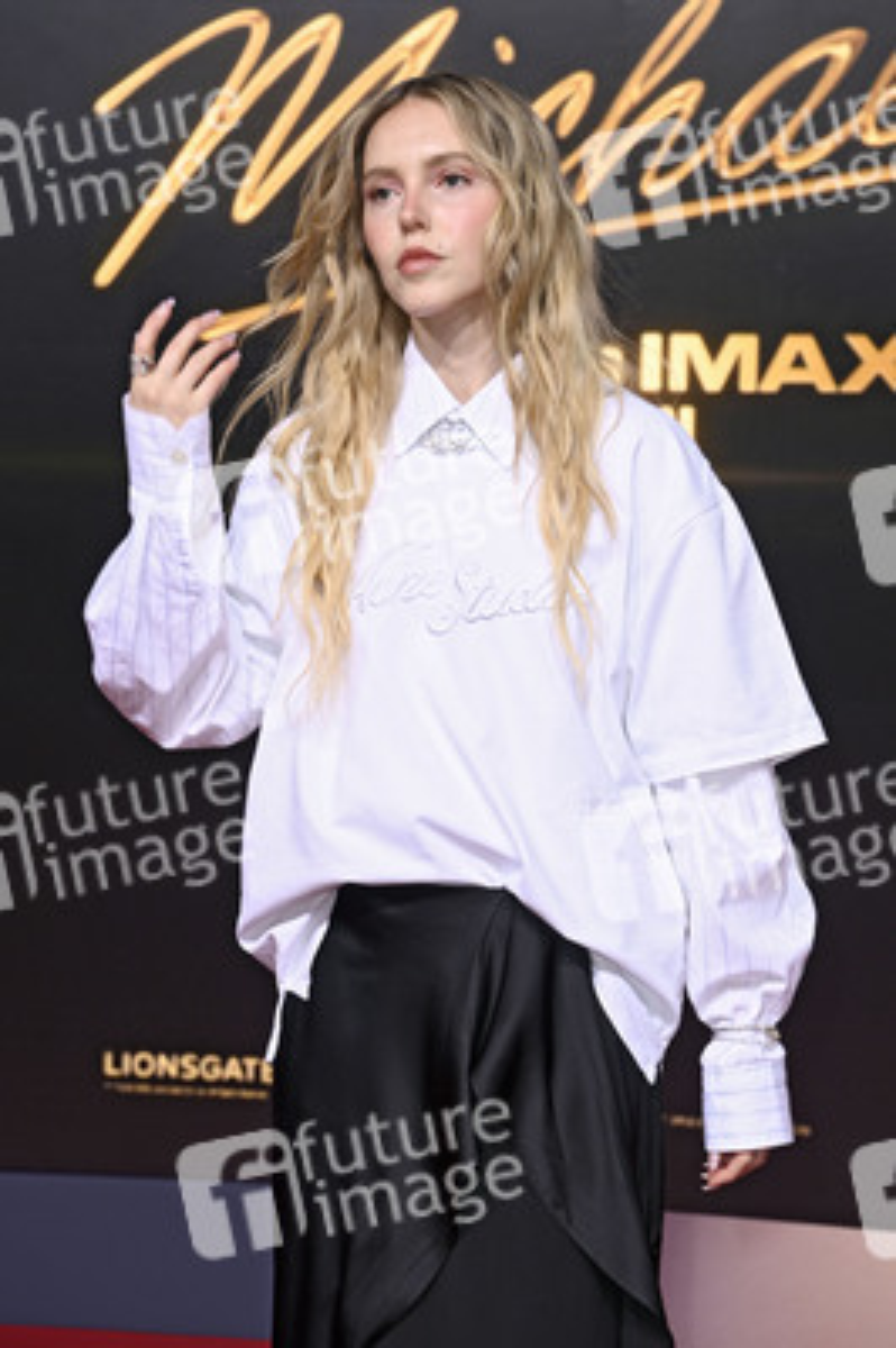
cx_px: 448
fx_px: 4674
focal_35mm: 125
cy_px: 674
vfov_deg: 16.4
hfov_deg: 10.9
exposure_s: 1/250
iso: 400
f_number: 6.3
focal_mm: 125
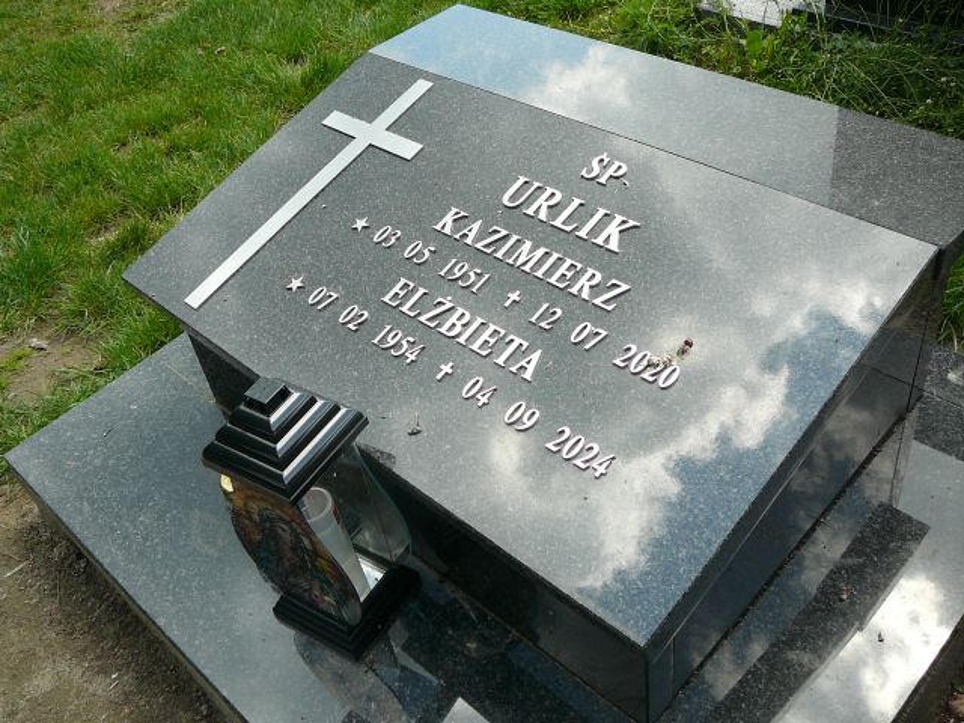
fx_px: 975
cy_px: 362
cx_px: 482
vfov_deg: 40.7
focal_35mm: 35
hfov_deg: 52.6
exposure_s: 1/250
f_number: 2.8
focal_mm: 5.2
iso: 80
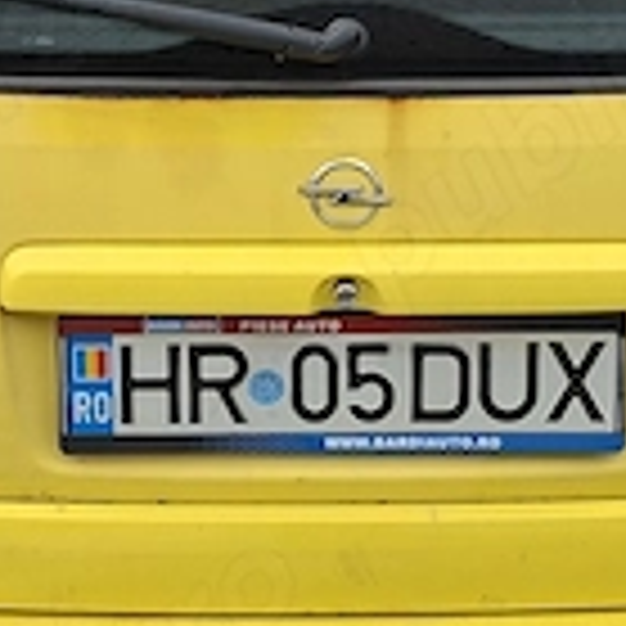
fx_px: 1800
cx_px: 320
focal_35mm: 88
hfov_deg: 19.7
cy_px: 122
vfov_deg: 19.5
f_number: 1.8
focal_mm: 5.54
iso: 50
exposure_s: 1/523
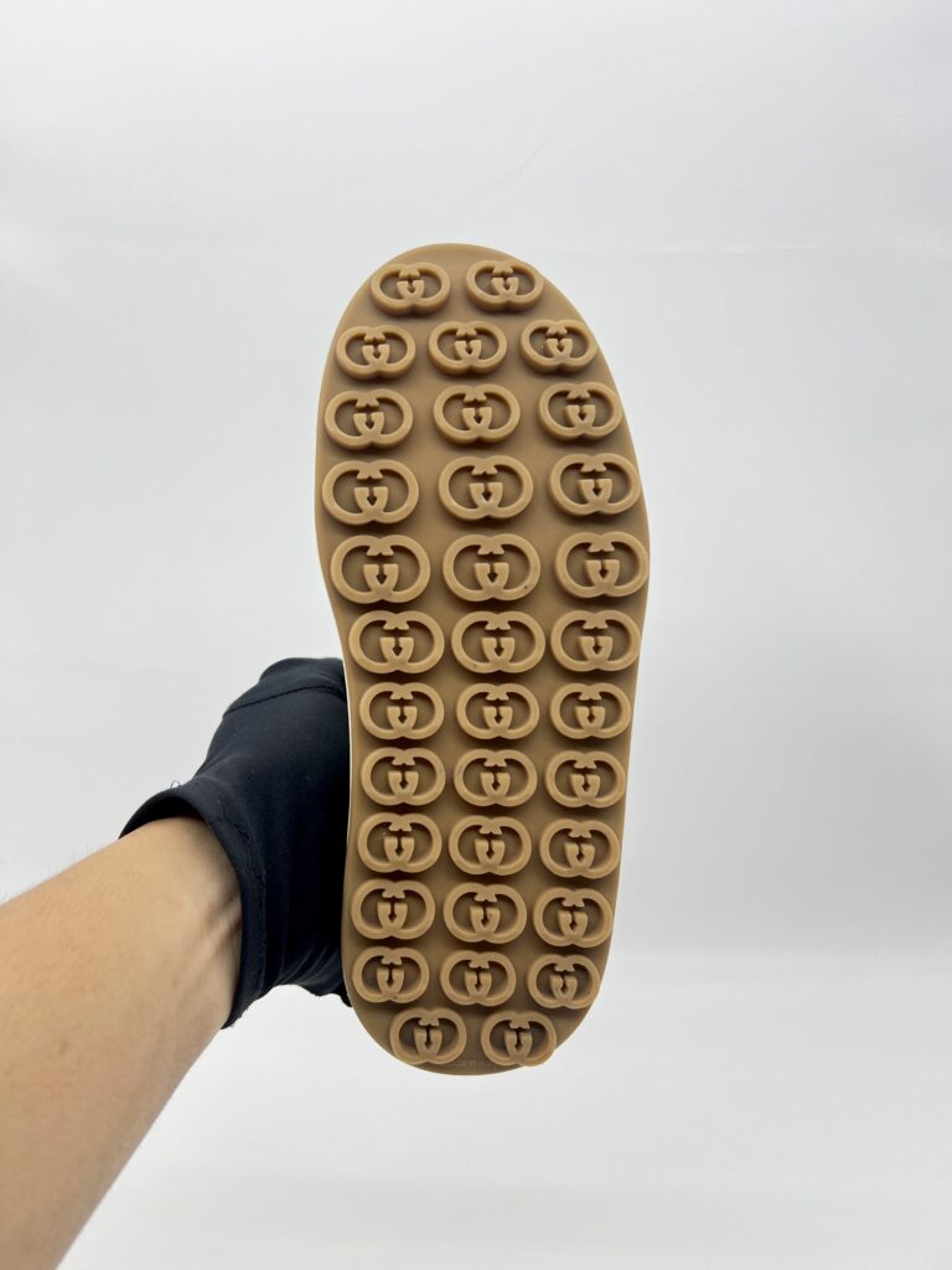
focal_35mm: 26
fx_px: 953
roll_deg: -1.1
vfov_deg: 67.3
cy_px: 635
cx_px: 476
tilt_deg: -15.0
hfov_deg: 53.1
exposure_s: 1/105
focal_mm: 5.7
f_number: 1.5
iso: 32
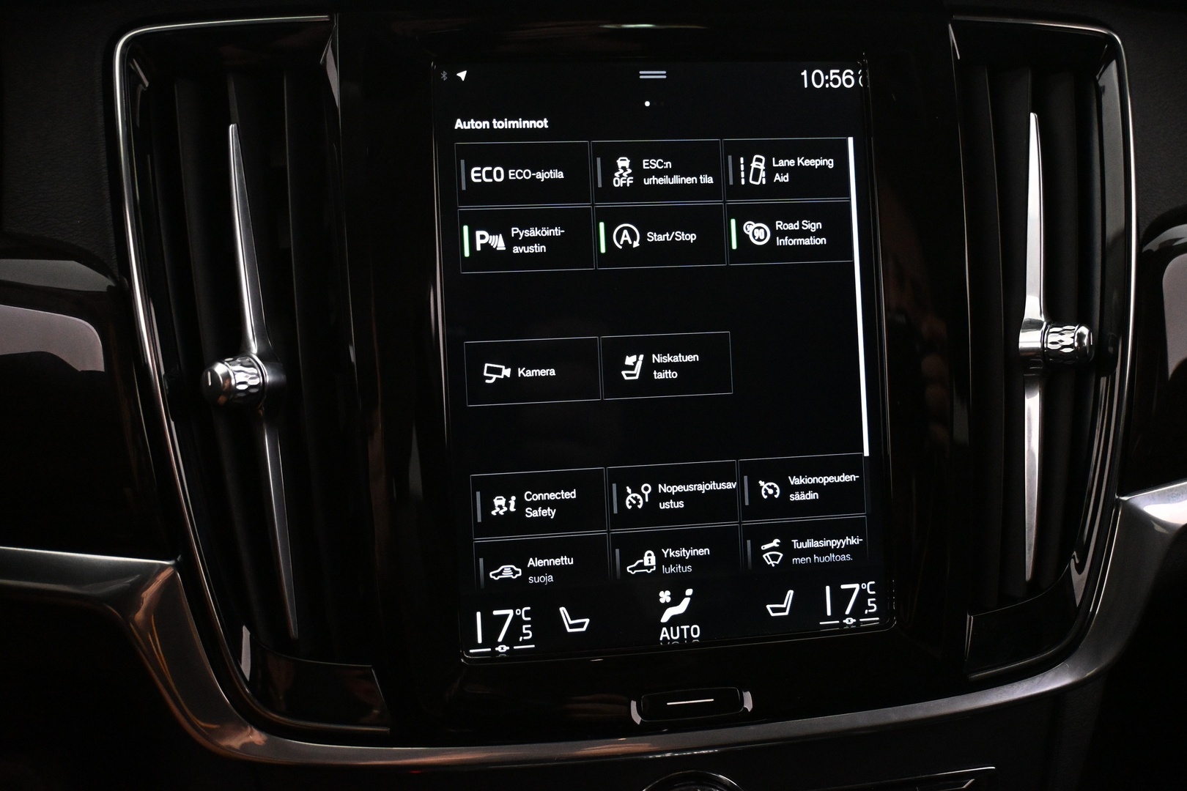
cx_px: 594
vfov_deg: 42.6
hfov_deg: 60.7
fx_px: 1014
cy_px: 396
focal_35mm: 31
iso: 4000
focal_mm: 20.5
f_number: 3.8
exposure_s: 1/60
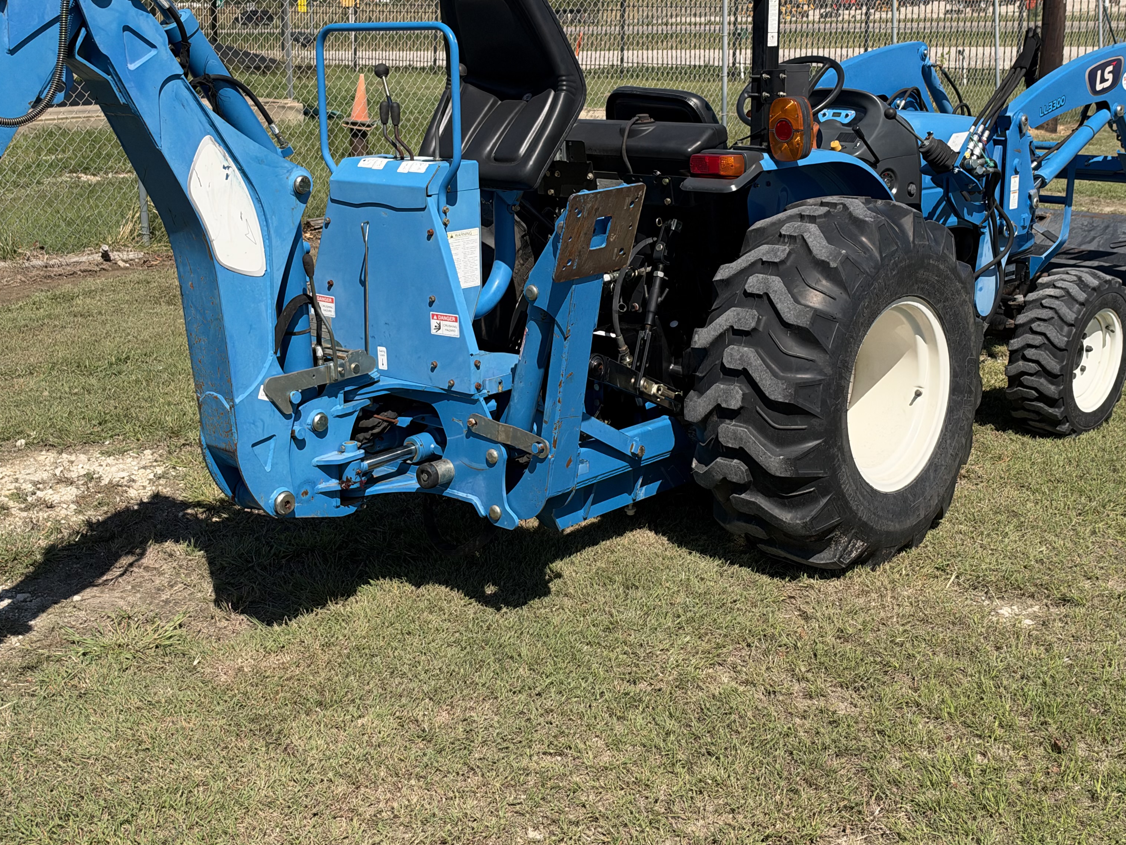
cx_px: 548
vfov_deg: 31.9
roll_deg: +1.1
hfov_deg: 42.1
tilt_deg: -11.1
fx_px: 1464
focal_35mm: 45
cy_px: 282
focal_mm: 6.93
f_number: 1.8
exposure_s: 1/4587
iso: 64
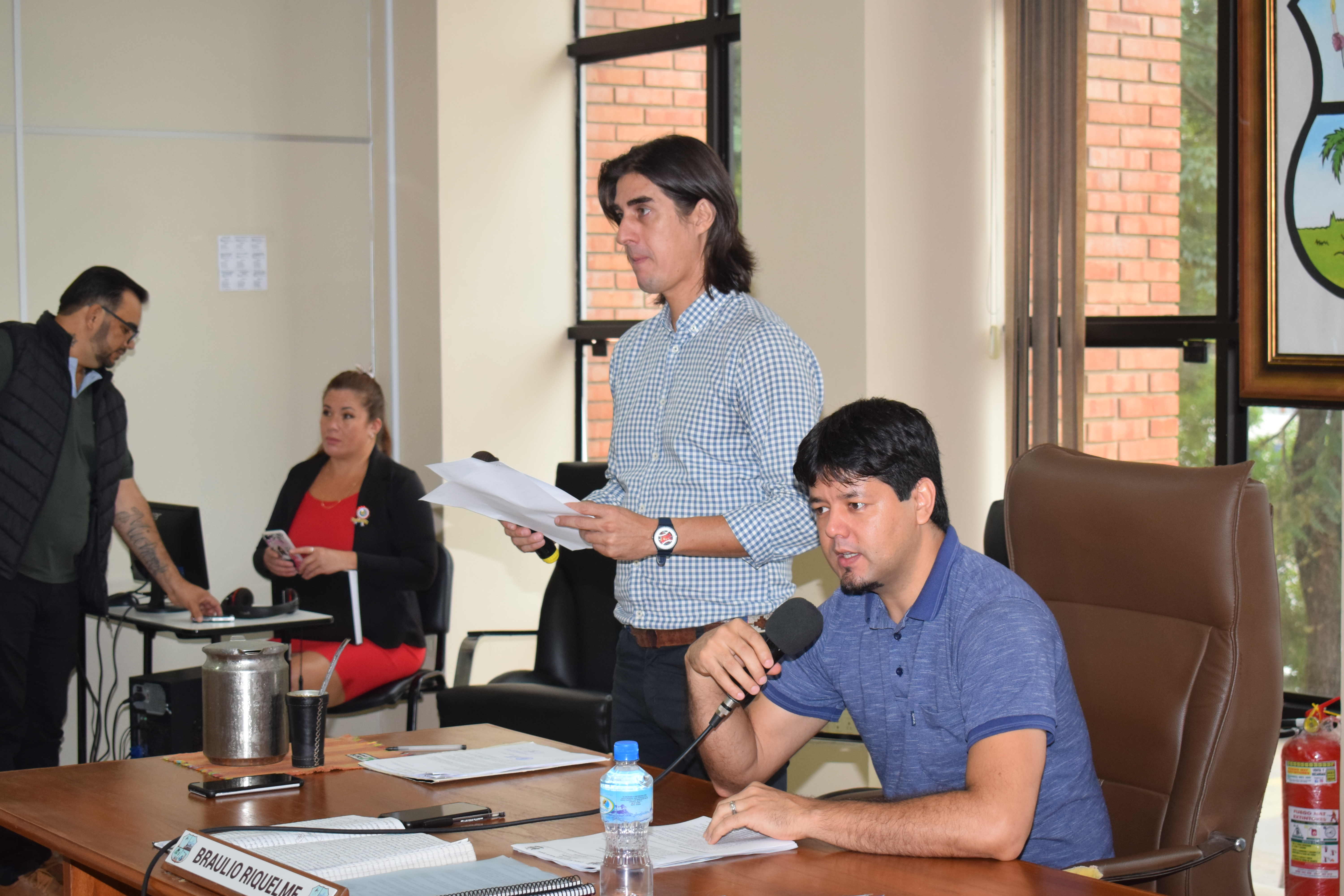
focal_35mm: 72
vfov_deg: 18.9
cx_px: 672
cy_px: 448
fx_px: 2688
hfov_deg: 28.1
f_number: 5.3
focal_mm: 48
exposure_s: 1/60
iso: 1000
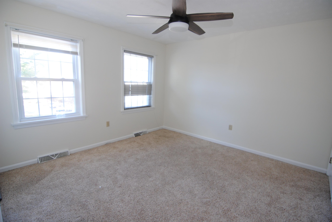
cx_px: 166
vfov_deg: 72.2
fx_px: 152
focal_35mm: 16
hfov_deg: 94.9
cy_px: 111
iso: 200
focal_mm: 11
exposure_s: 1/40
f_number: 3.2
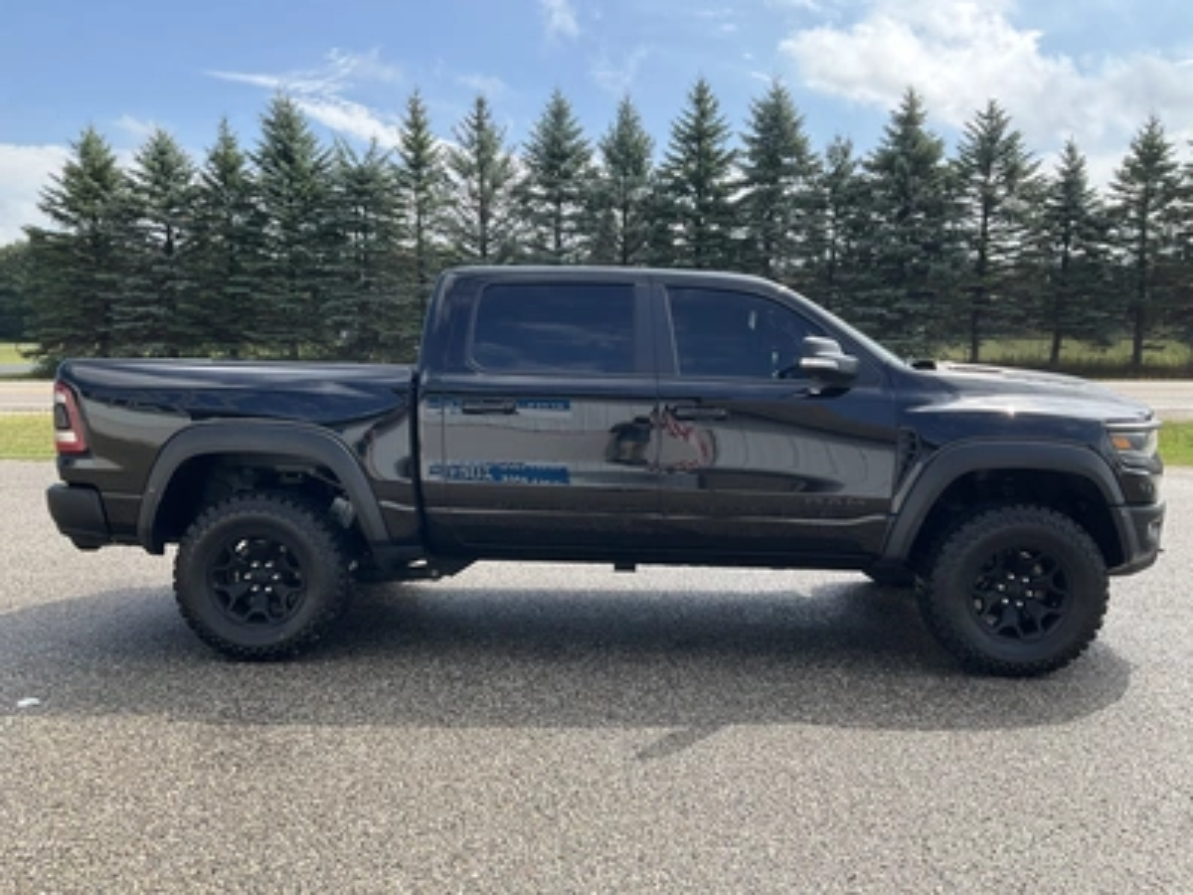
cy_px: 448
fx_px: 999
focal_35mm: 29
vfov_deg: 48.2
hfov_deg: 61.7
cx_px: 596
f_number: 1.8
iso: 25
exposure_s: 1/829
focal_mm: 3
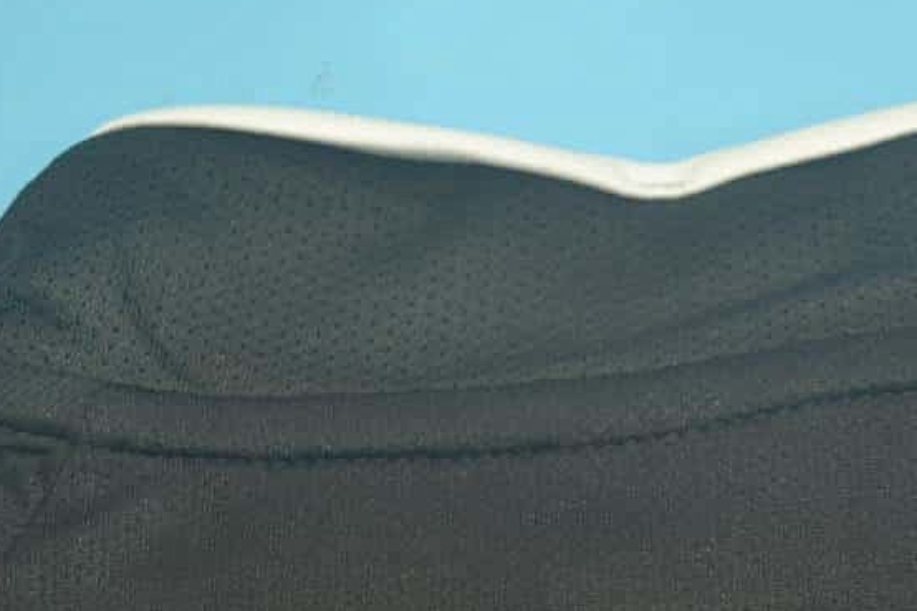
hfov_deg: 26.3
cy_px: 498
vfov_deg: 17.8
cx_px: 685
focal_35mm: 76
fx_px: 1935
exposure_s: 1/60
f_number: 4.2
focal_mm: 26
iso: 200
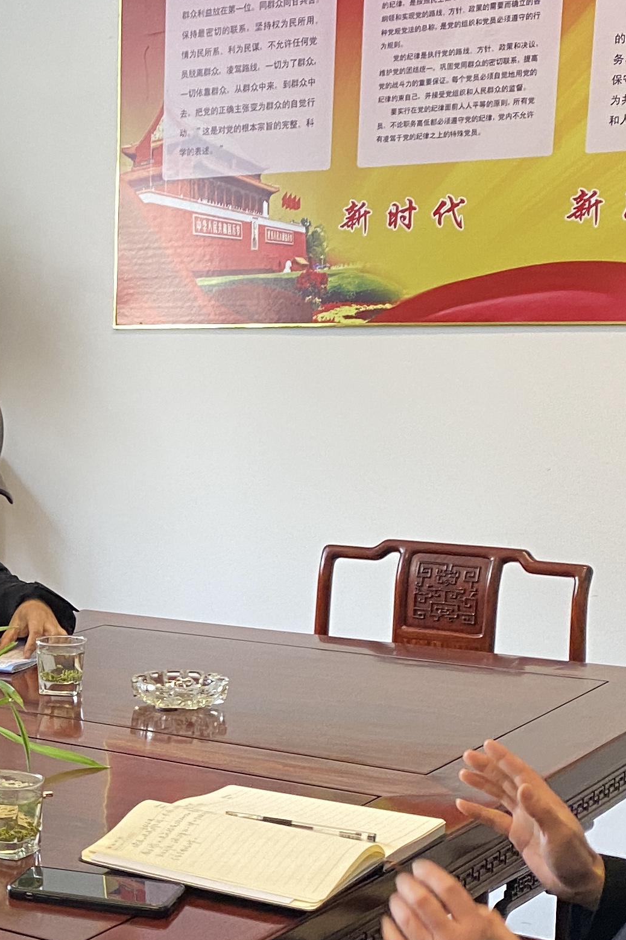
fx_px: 1827
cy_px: 712
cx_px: -191
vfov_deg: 28.4
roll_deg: +0.0
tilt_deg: -14.4
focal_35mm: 70
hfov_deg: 18.1
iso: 125
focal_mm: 4.25
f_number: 1.8
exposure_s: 1/89
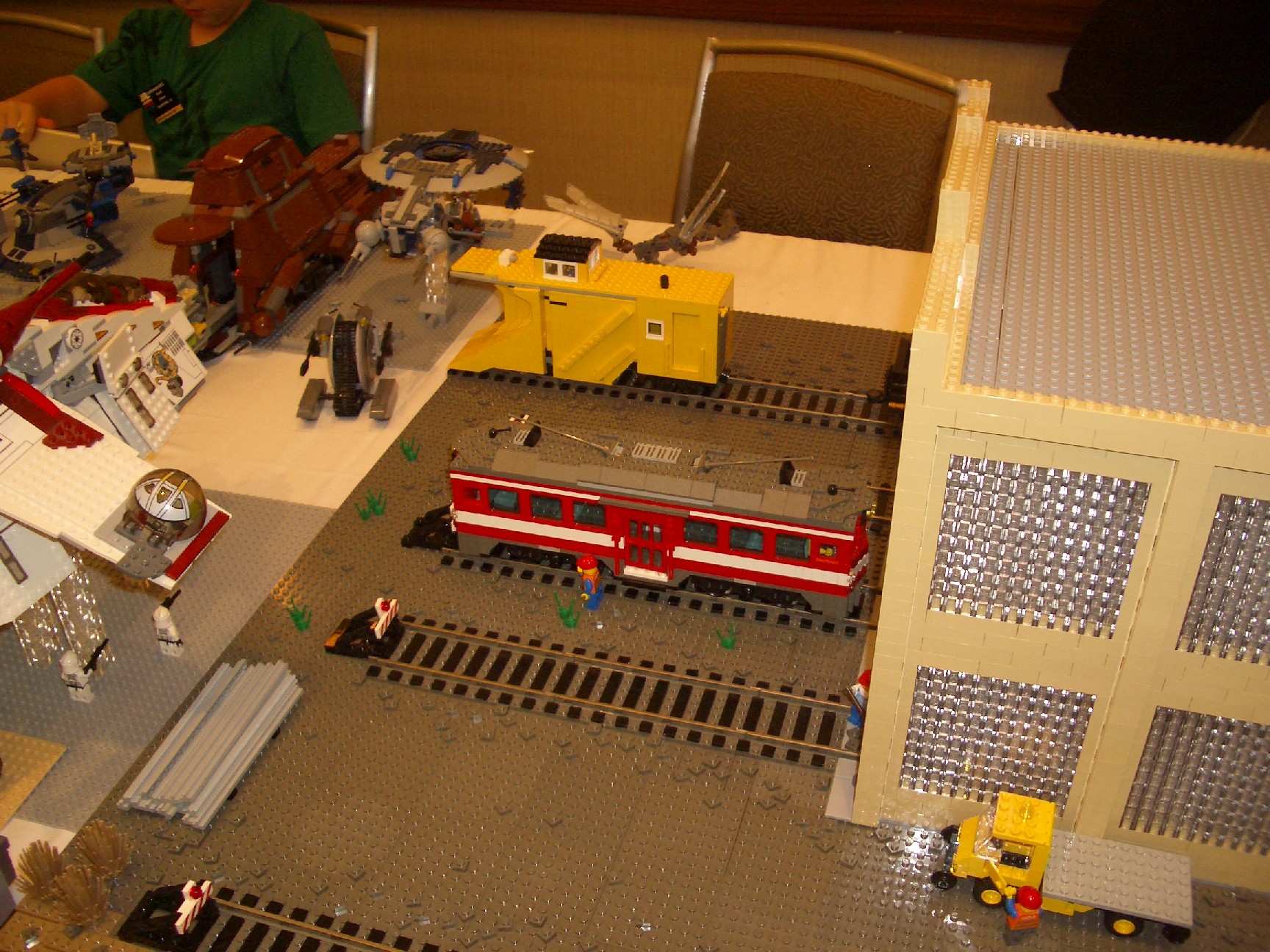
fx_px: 1284
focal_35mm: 35
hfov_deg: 52.6
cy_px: 476
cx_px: 635
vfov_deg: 40.7
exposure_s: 1/60
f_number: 2.6
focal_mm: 5.8
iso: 100
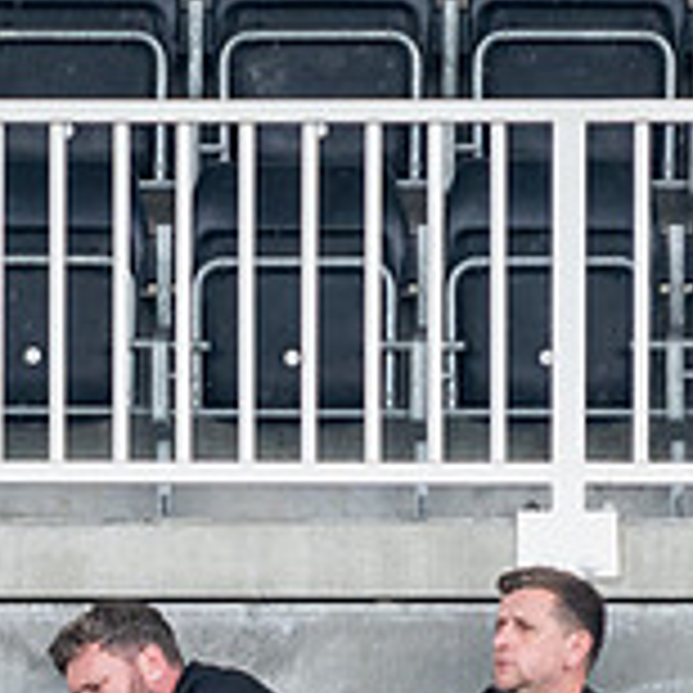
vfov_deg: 1.0
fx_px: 40701
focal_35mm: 1797
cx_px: 409
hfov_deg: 1.0
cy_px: 1048
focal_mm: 280
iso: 400
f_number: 4
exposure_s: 1/500
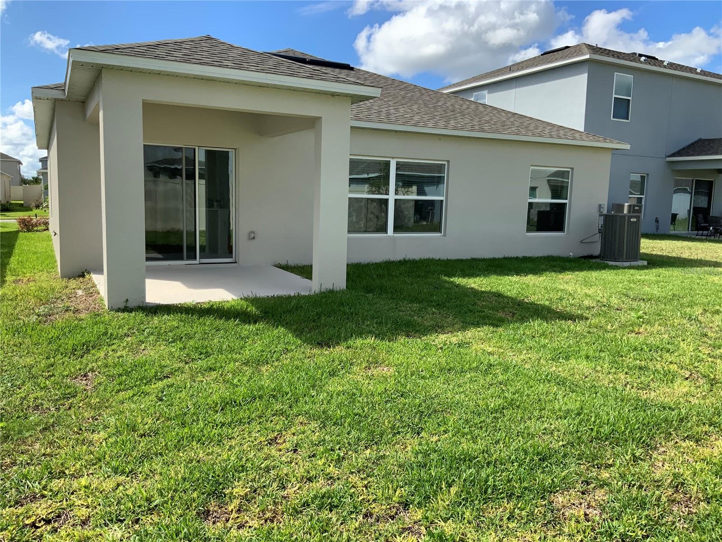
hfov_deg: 61.7
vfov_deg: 48.2
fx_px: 605
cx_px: 361
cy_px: 271
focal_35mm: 29
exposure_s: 1/1279
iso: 16
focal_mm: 3
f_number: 1.8
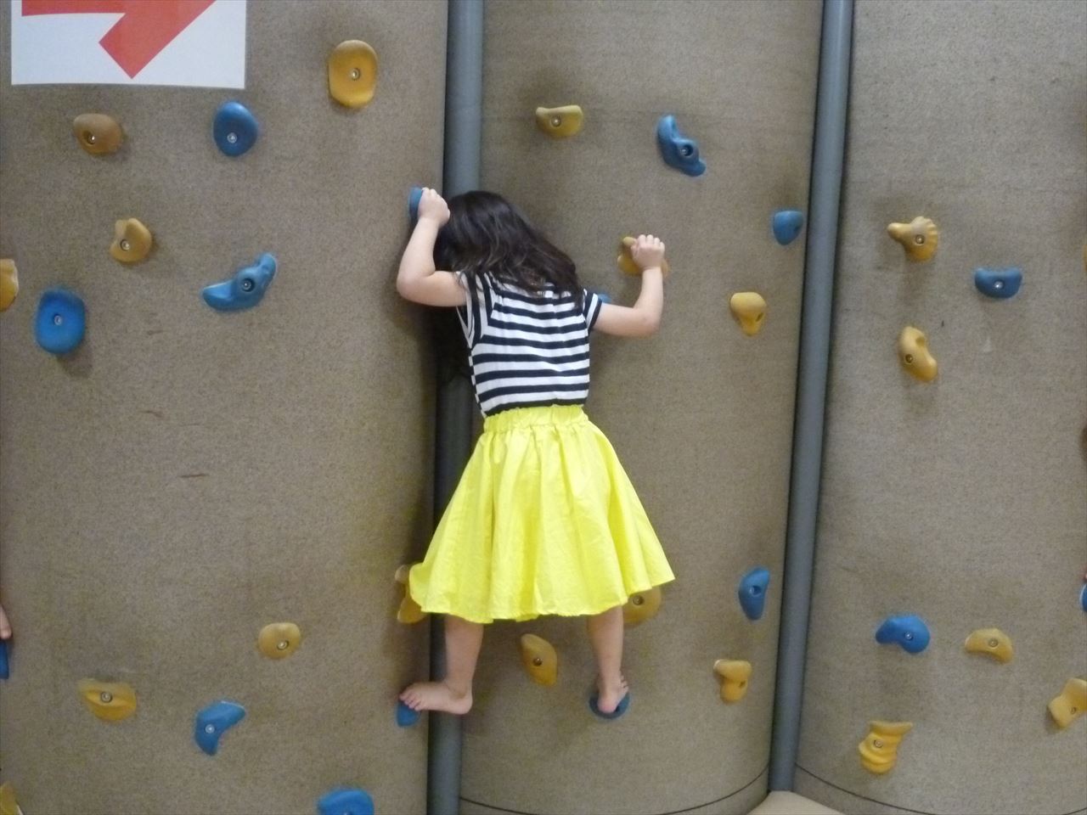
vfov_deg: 35.1
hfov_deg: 45.8
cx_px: 544
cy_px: 408
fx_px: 1287
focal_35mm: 41
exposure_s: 1/80
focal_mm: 7.2
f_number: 3.6
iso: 800
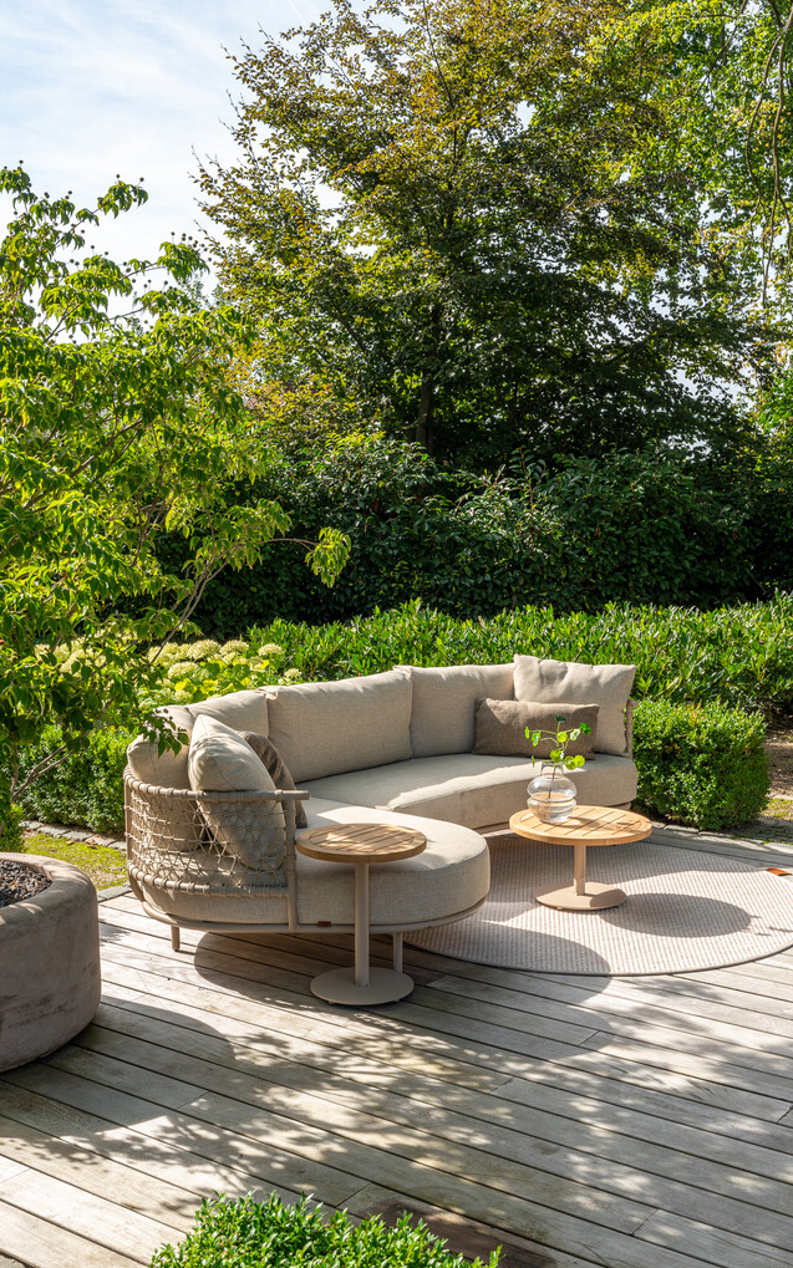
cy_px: 632
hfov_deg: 31.2
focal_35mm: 41
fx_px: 1418
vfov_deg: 48.2
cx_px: 413
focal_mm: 40
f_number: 11
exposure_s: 1/60
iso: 100
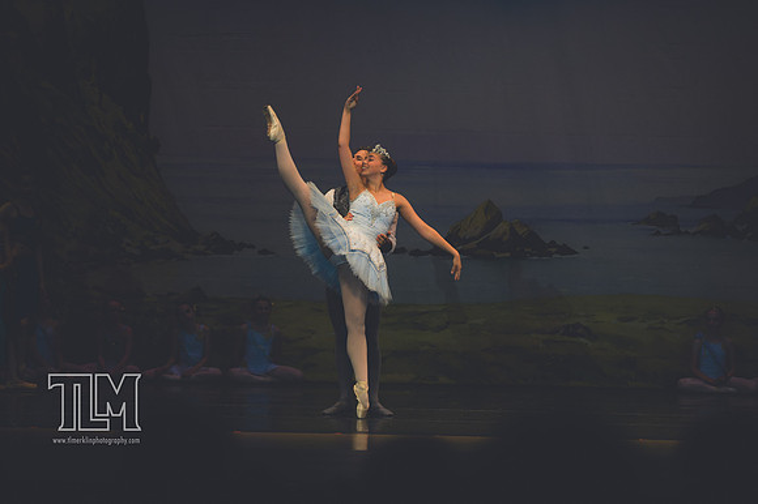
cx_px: 379
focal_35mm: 195
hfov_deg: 10.6
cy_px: 252
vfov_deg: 7.0
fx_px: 4103
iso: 360
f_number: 2.8
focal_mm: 130
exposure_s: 1/500
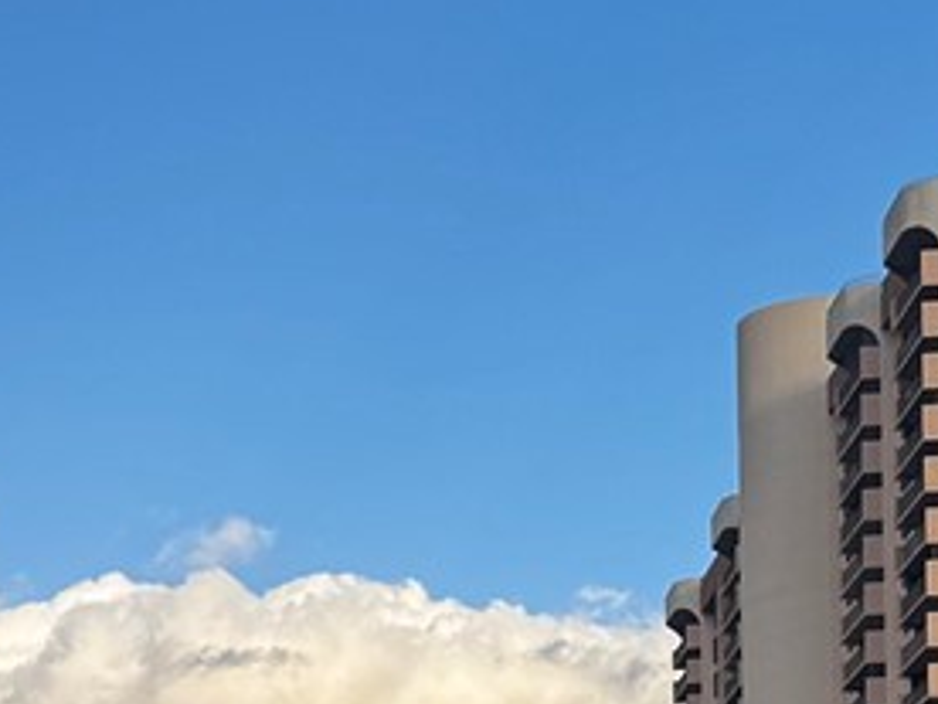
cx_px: 65
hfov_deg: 14.0
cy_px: 1238
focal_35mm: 139
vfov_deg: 10.1
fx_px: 3767
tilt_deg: +1.6
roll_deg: +1.3
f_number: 1.78
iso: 80
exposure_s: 1/2041
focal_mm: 6.76
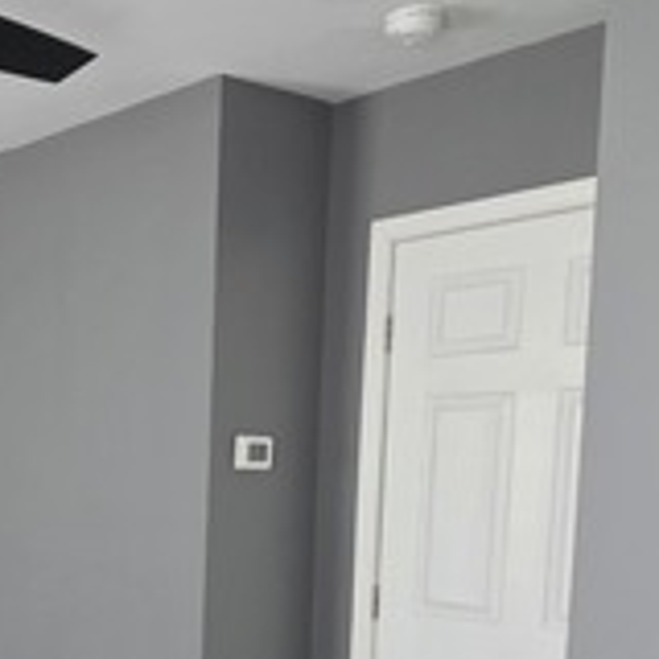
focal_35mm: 48
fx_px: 1034
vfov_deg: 33.2
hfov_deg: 30.4
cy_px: 612
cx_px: -119
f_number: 1.9
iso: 400
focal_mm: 2.2
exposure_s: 1/60
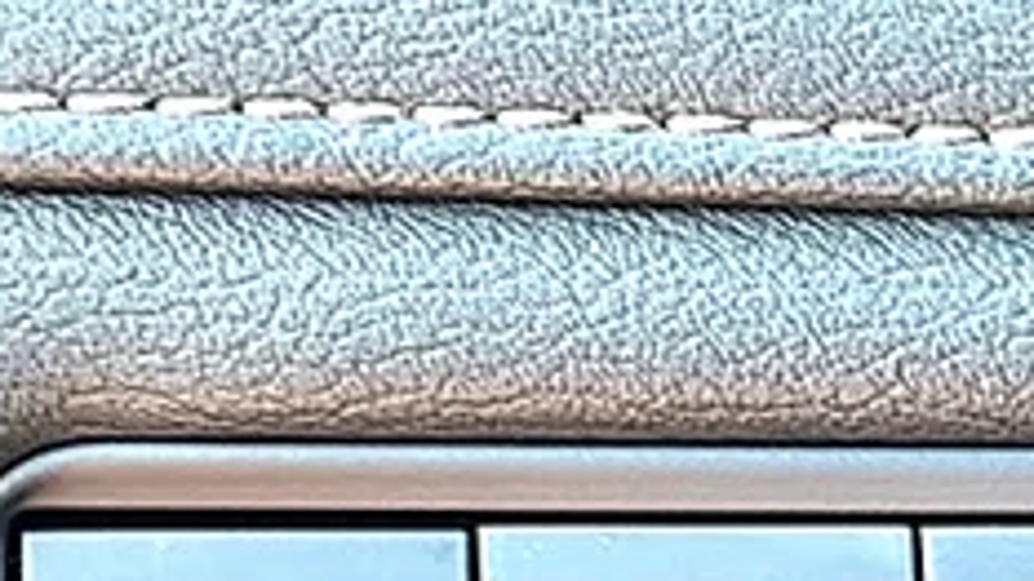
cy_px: 743
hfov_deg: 14.8
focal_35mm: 144
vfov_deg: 8.3
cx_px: 799
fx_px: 3948
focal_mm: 6.86
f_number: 1.78
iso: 64
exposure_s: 1/57
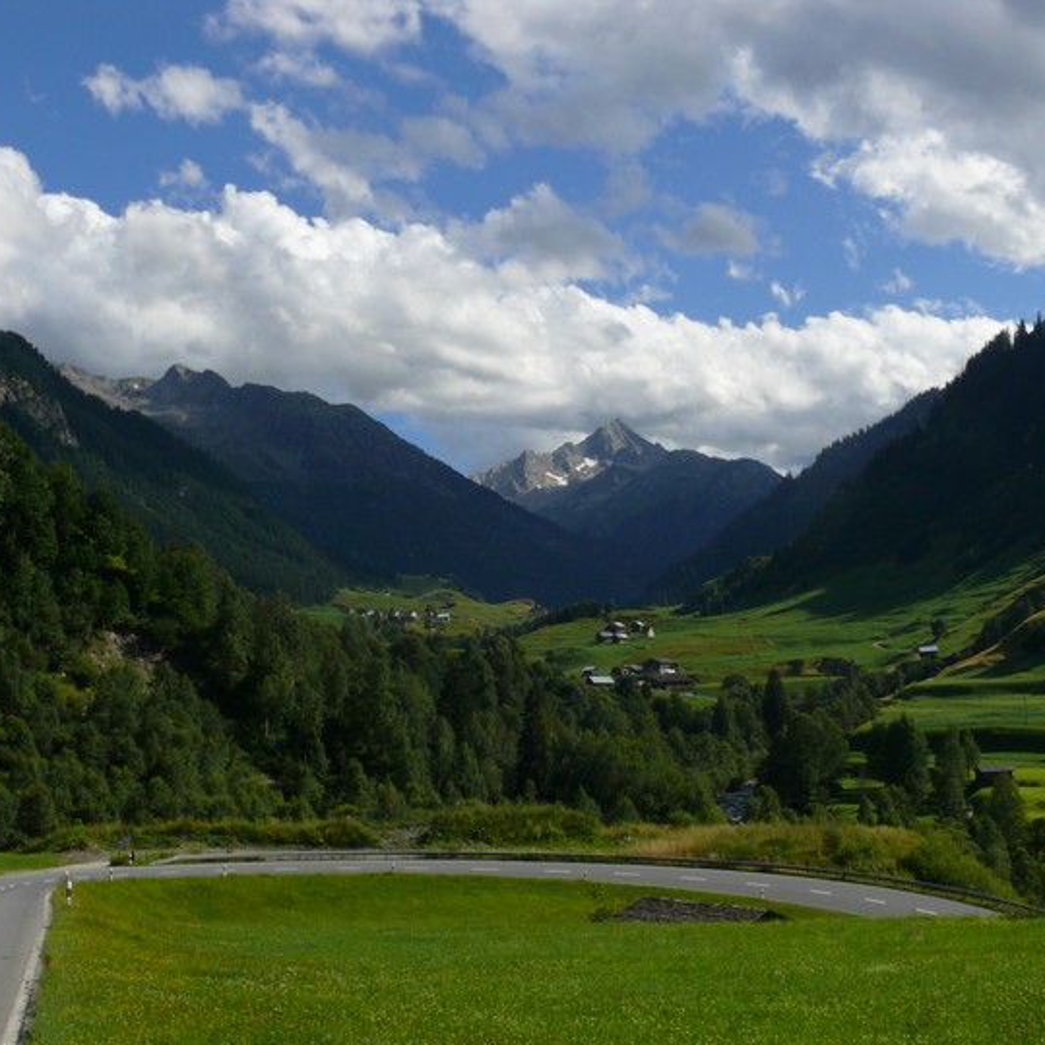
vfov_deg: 34.6
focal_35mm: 49
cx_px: 552
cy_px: 618
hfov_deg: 34.7
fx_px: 1674
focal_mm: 7.4
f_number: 8
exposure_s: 1/400
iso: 100
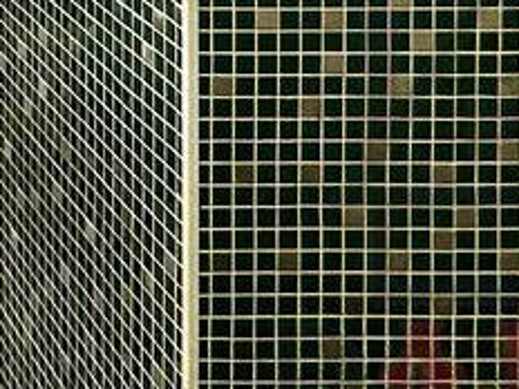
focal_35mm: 87
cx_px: -528
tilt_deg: +0.1
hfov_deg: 16.7
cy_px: -476
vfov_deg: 13.5
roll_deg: -0.1
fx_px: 1304
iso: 40
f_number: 2.2
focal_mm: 2.22
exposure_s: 1/707
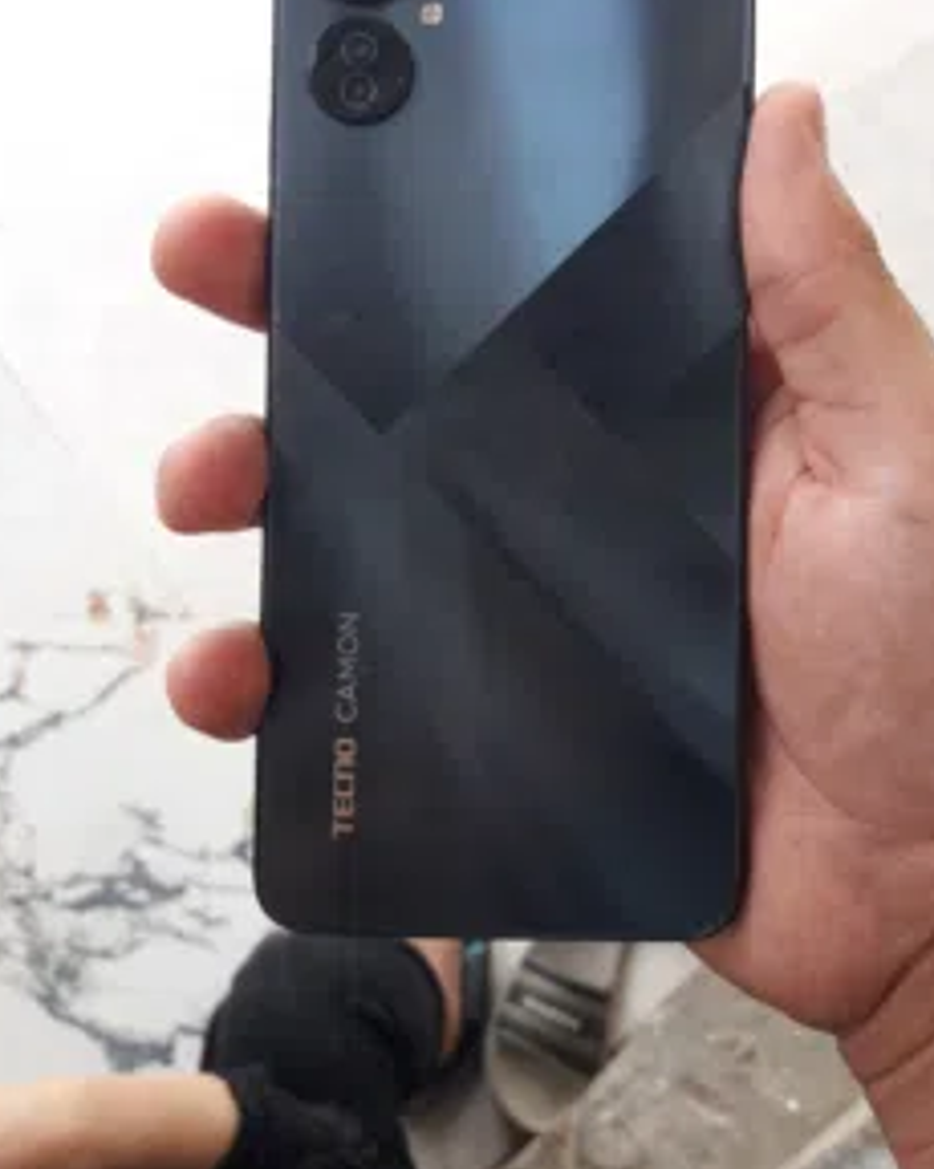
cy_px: 434
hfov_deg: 39.0
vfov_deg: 47.5
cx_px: 548
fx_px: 1314
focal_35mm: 38
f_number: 1.9
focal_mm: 3.7
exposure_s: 1/50
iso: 50
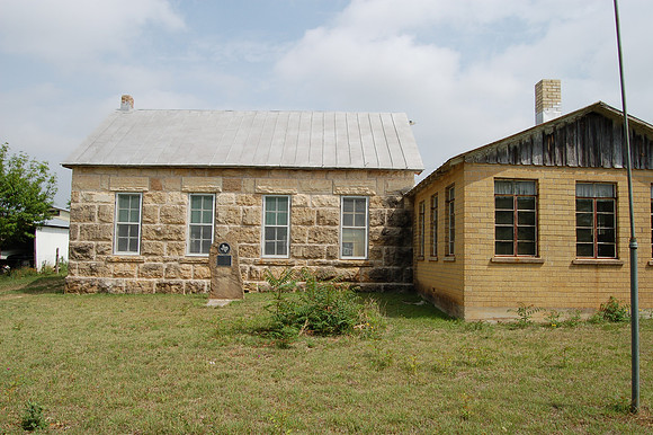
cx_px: 326
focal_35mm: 27
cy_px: 218
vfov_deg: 47.9
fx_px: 489
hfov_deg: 67.4
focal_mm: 18
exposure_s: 1/320
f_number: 11
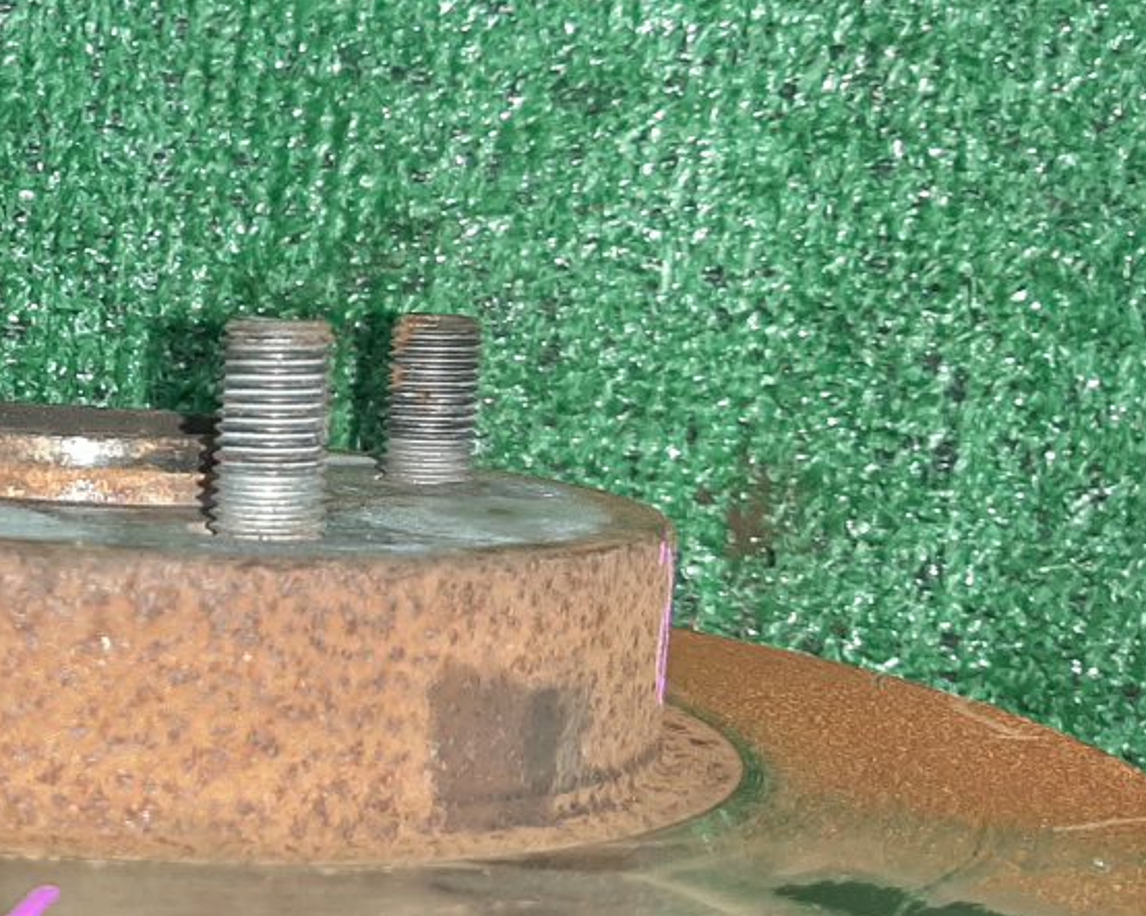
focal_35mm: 66
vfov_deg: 23.1
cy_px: 422
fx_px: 2238
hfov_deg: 26.1
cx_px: -172
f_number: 1.7
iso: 210
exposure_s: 1/33
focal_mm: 3.93
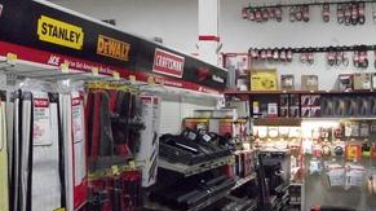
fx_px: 558
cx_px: 147
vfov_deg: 21.1
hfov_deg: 37.1
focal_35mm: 56
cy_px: 40
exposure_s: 1/125
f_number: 2.9
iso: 640
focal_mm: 5.7
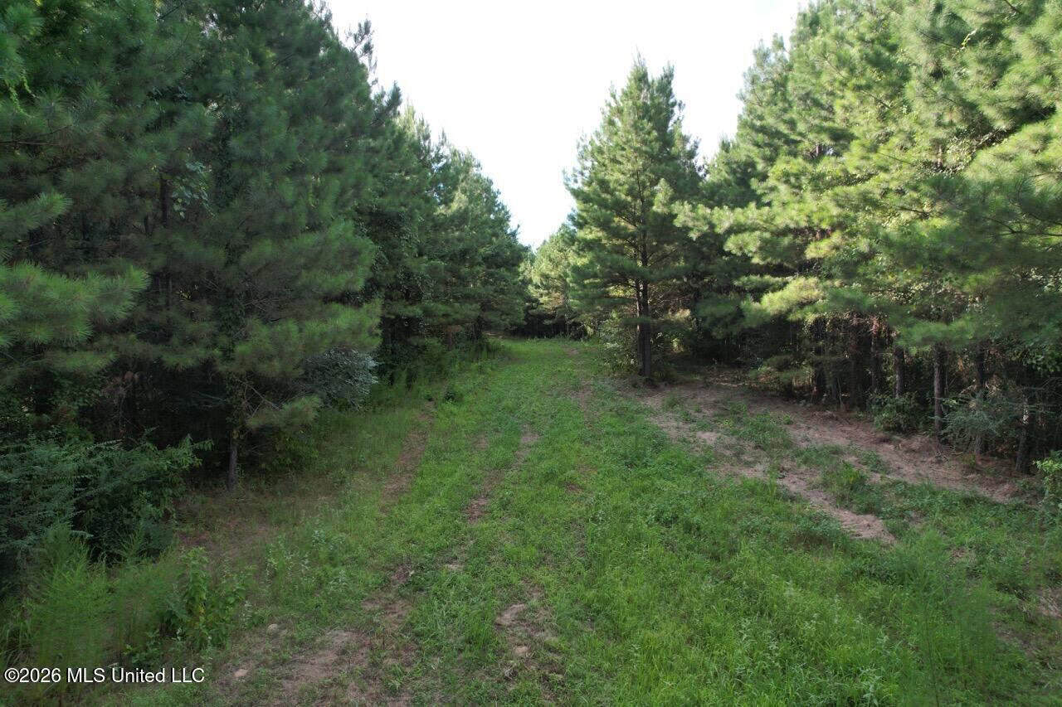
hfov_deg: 78.6
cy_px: 354
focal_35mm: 22
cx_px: 531
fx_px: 649
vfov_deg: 57.2
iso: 100
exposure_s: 1/320
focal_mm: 8.4
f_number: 2.8
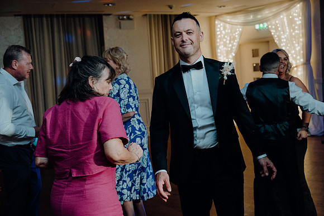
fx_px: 414
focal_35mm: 46
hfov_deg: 42.7
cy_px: 108
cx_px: 162
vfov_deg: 29.3
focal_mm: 46
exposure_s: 1/160
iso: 2500
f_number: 3.5
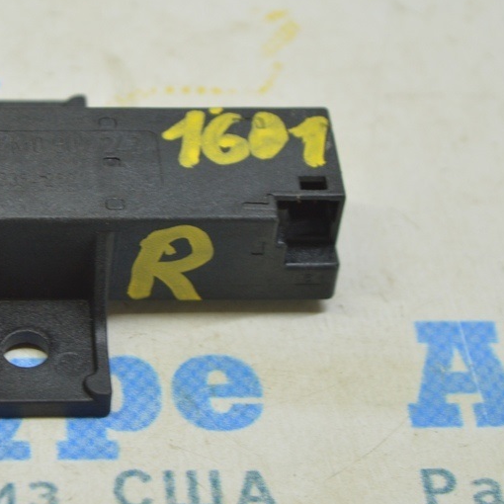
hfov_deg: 13.0
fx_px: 2191
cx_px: 36
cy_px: 199
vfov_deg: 13.1
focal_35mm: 133
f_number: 5.6
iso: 400
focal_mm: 52
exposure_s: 1/20
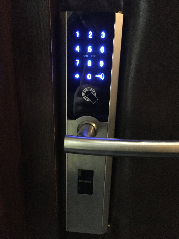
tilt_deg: -17.8
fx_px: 200
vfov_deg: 61.7
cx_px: 90
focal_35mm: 29
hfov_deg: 48.2
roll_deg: -0.8
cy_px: 120
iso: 1250
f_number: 2.2
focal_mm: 4.15
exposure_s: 1/17
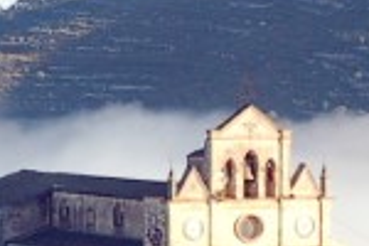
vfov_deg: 3.5
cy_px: 367
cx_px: 80
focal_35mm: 392
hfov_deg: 5.3
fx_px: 4018
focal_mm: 34
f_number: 10
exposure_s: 1/200
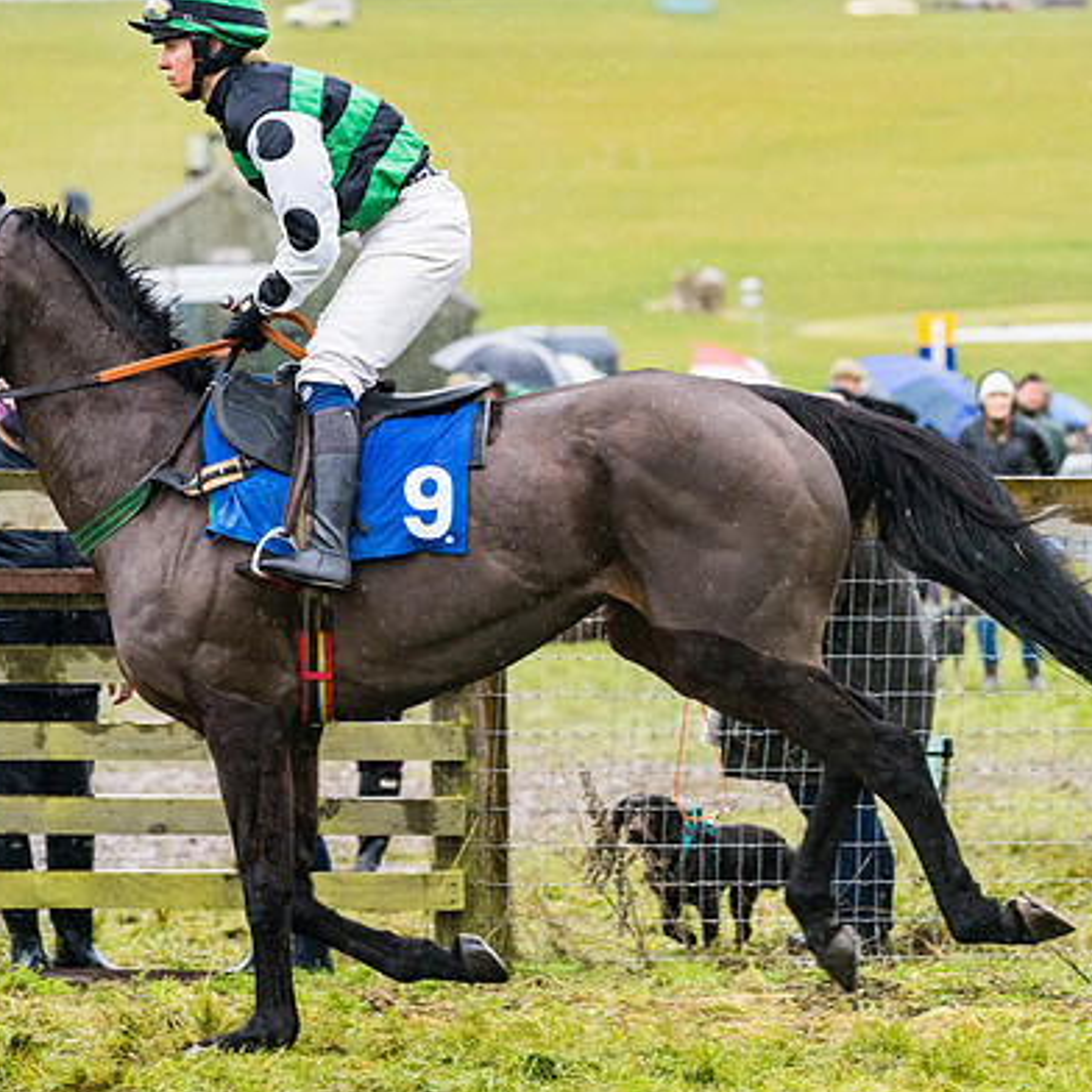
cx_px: 583
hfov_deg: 8.4
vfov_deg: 8.4
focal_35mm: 209
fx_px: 7459
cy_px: 568
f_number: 4
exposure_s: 1/800
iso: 1600
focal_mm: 135
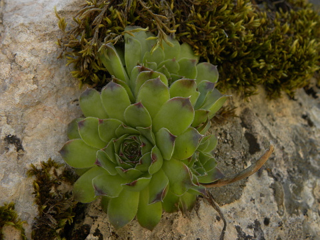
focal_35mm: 46
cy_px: 120
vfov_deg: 31.5
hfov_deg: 41.2
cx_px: 160
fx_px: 425
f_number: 3.5
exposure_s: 1/160
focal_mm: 8.2
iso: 100
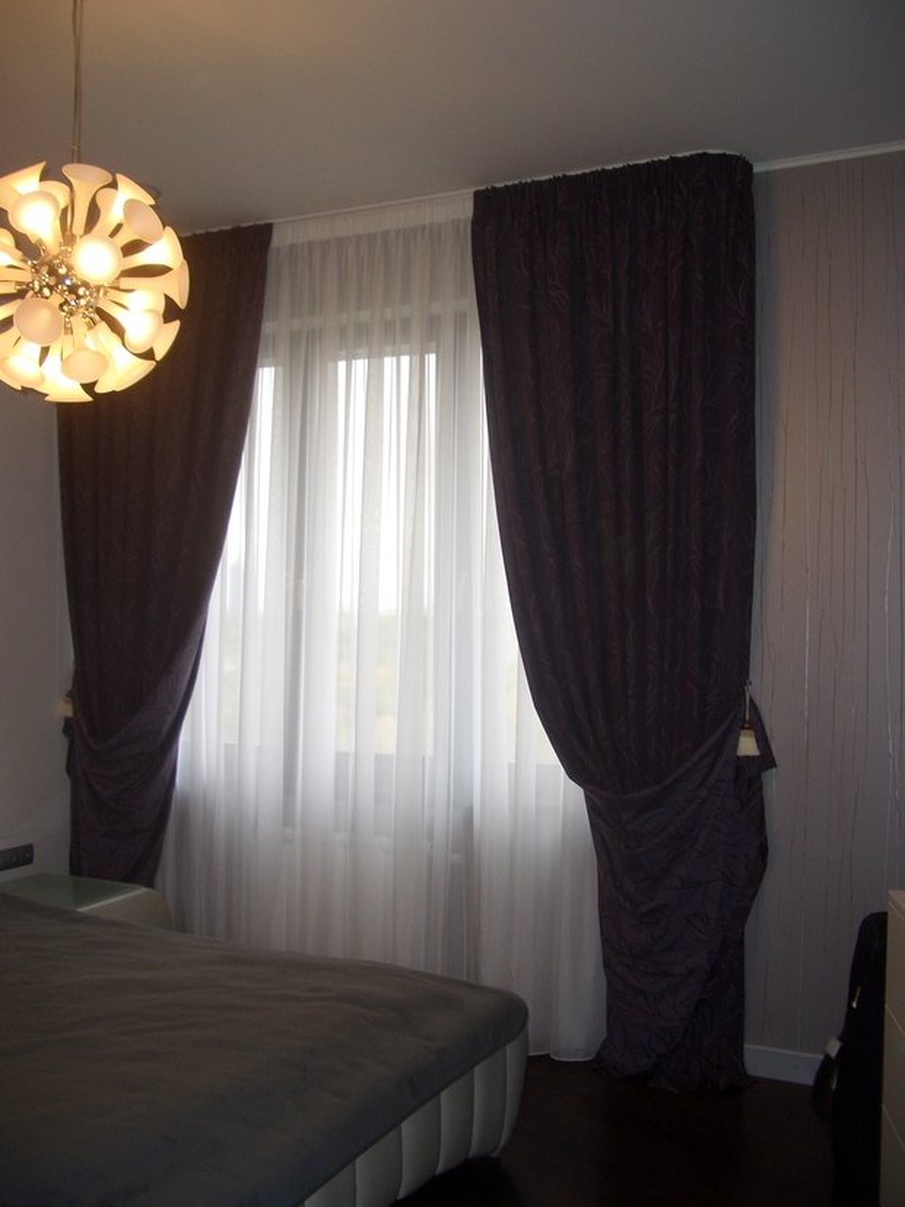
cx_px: 452
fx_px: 1220
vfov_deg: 52.6
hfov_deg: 40.7
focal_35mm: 35
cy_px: 604
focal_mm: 5.8
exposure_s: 1/60
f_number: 2.6
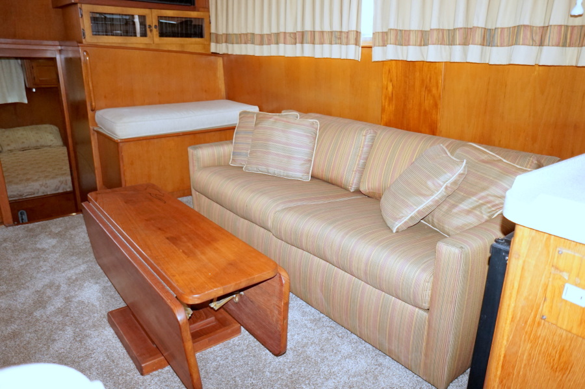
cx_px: 292
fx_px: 390
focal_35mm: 24
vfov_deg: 53.1
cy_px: 194
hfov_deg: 73.8
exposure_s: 1/160
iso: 1000
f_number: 2.8
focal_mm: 16
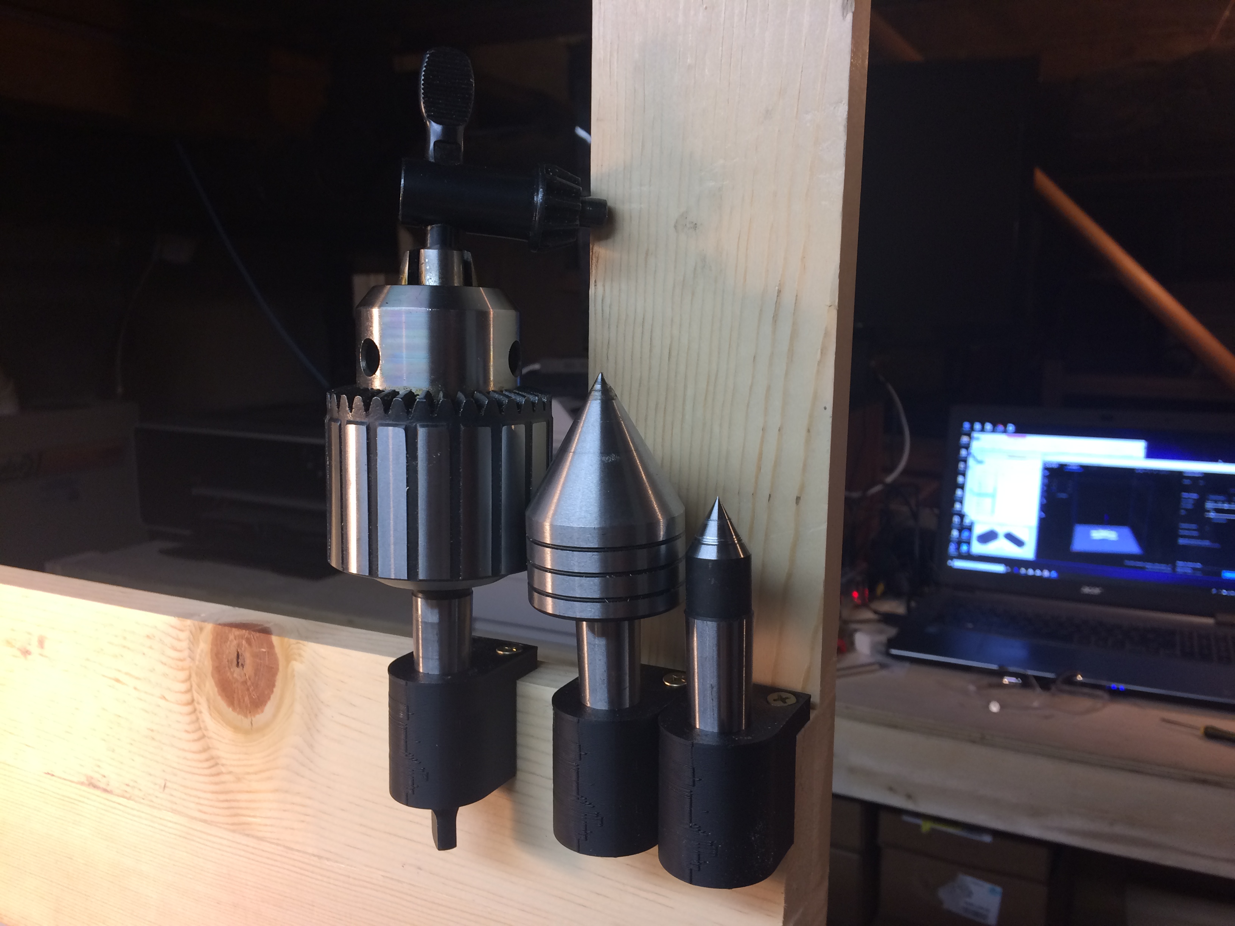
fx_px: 1035
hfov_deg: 61.7
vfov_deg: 48.2
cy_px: 463
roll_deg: +0.5
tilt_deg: -9.6
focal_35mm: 29
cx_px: 618
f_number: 2.2
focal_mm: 4.15
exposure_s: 1/30
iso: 50
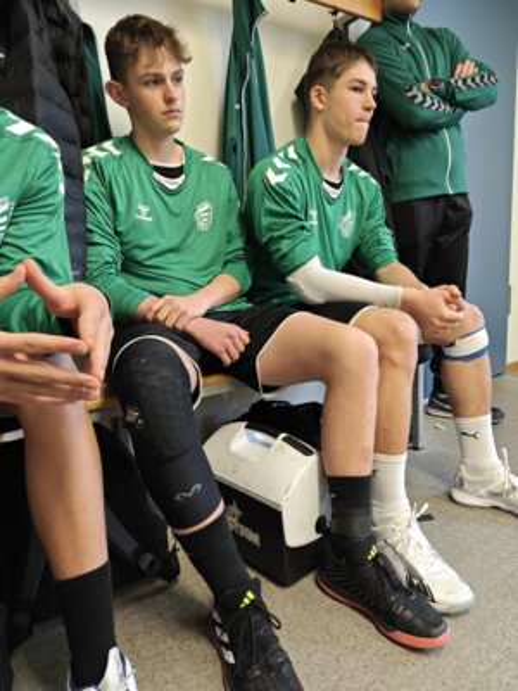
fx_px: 459
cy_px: 346
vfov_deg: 73.9
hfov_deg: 58.9
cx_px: 259
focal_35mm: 23
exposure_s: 1/25
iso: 320
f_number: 1.8
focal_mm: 5.43
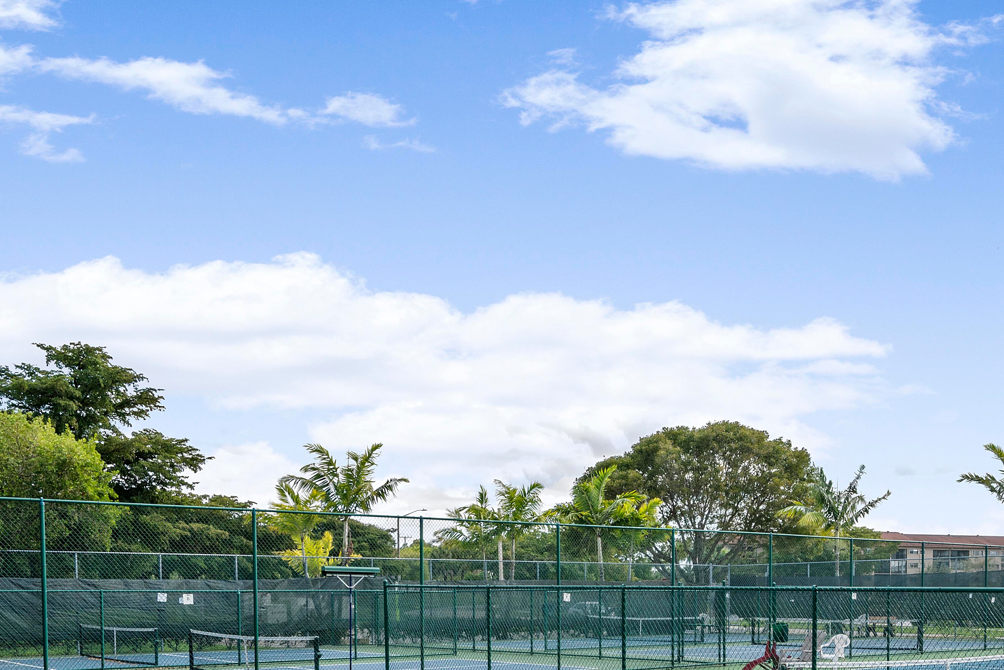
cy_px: 640
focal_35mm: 40
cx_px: 677
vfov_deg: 31.4
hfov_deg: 47.6
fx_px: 1116
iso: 100
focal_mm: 18
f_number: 10
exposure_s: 1/160
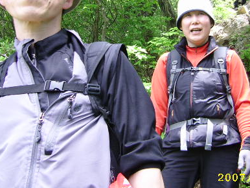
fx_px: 419
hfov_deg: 33.2
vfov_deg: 24.9
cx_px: 142
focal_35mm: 58
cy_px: 42
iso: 100
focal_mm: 5.95
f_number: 2.8
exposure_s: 1/136
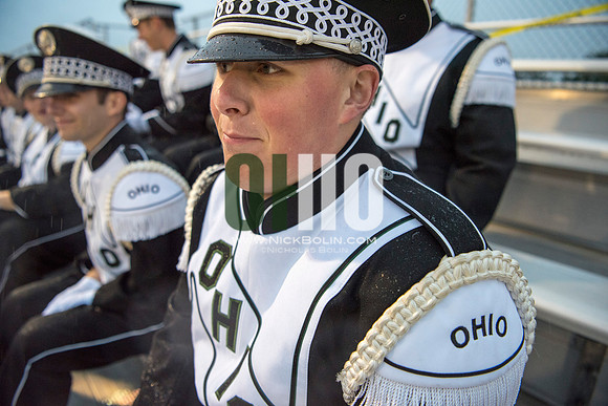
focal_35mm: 24
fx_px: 405
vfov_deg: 53.2
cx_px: 304
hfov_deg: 73.7
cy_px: 203
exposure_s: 1/320
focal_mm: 24
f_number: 3.2
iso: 2000
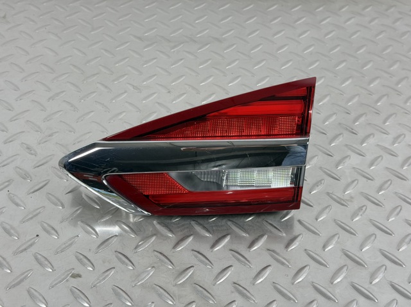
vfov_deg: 30.2
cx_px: 206
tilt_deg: -44.4
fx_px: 569
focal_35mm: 48
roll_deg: -4.6
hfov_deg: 39.7
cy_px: 154
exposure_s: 1/50
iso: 100
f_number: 1.78
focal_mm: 6.76
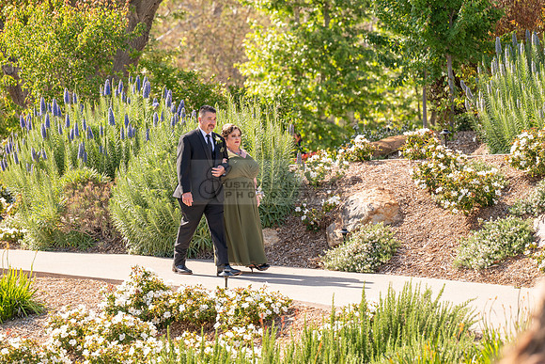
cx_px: 272
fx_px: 2347
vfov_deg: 8.9
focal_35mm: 155
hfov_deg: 13.2
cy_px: 182
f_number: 4.5
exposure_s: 1/800
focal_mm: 155
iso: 200
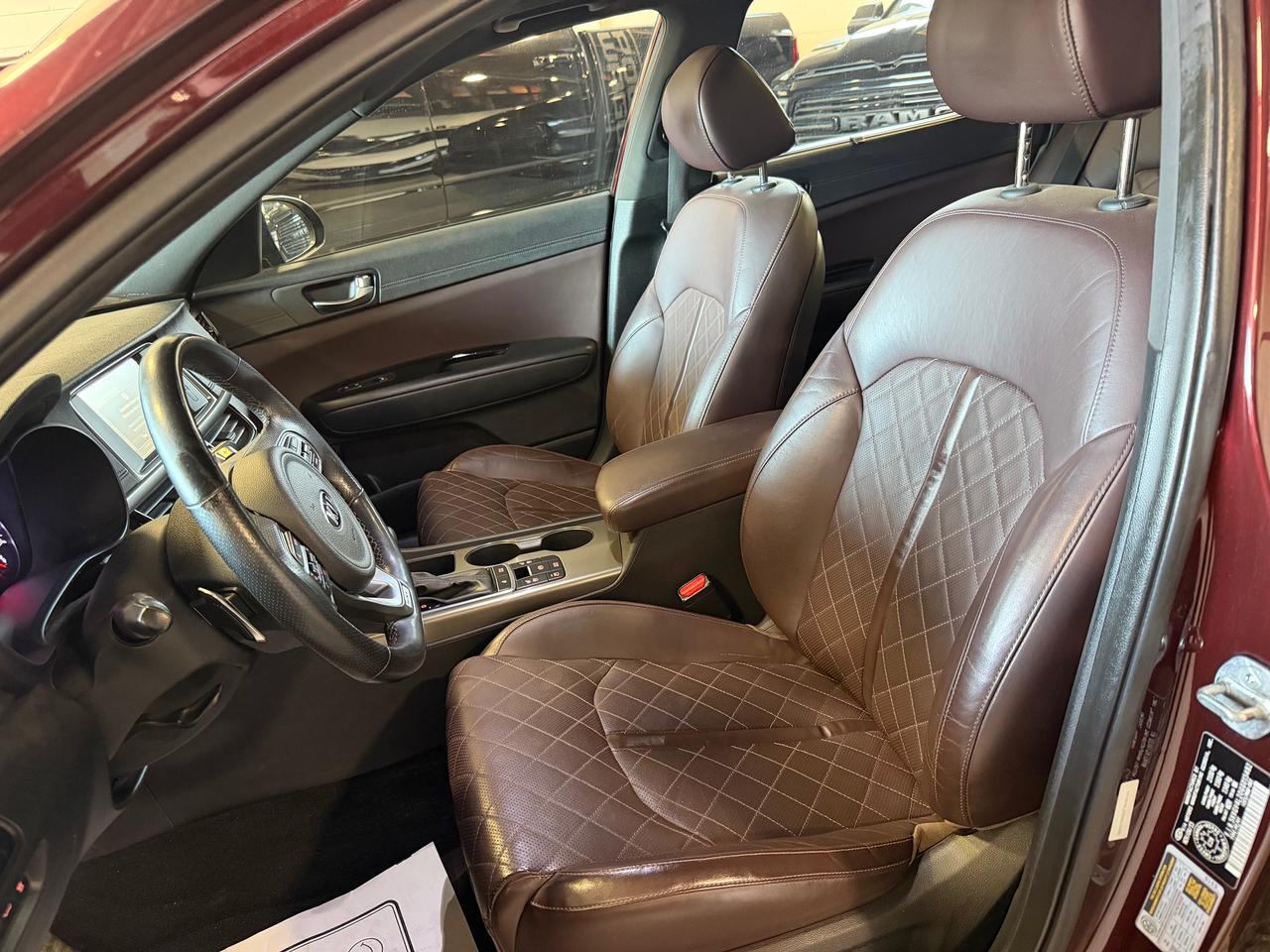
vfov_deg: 56.8
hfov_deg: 71.6
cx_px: 635
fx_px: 881
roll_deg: +8.3
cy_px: 476
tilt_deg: -23.9
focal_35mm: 24
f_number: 1.78
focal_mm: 6.76
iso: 800
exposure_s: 1/40
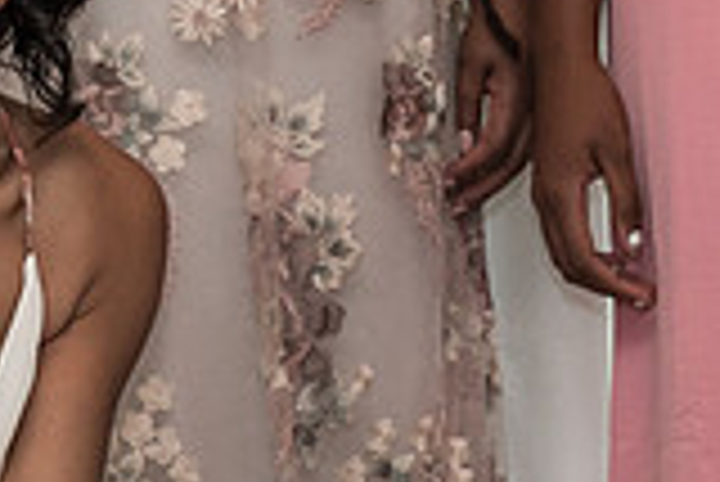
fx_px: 4964
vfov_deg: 5.5
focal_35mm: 248
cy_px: 549
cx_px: 112
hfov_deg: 8.3
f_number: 5.6
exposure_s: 1/250
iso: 1600
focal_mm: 53
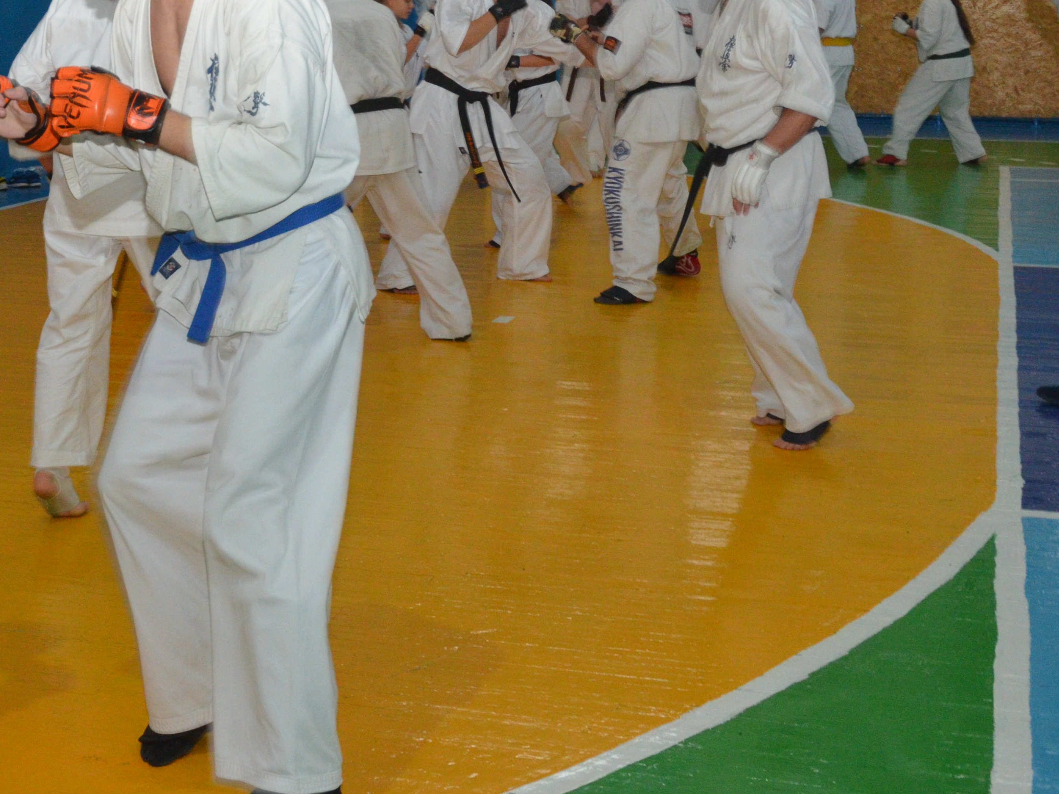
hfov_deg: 30.3
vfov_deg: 23.1
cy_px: 201
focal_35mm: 63
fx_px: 1928
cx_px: 292
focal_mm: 24
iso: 2000
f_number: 9
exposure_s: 1/60
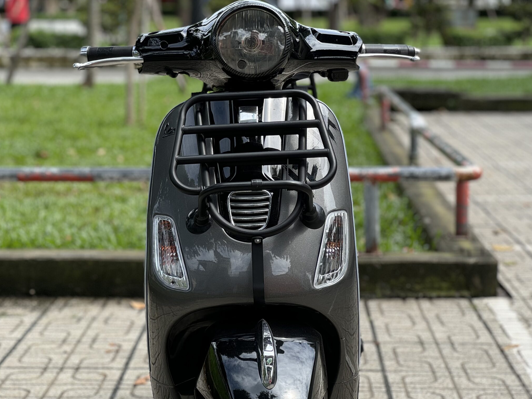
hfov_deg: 20.2
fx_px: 1491
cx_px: 232
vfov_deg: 15.2
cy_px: 212
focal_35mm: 97
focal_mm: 9
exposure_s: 1/244
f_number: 2.8
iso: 25
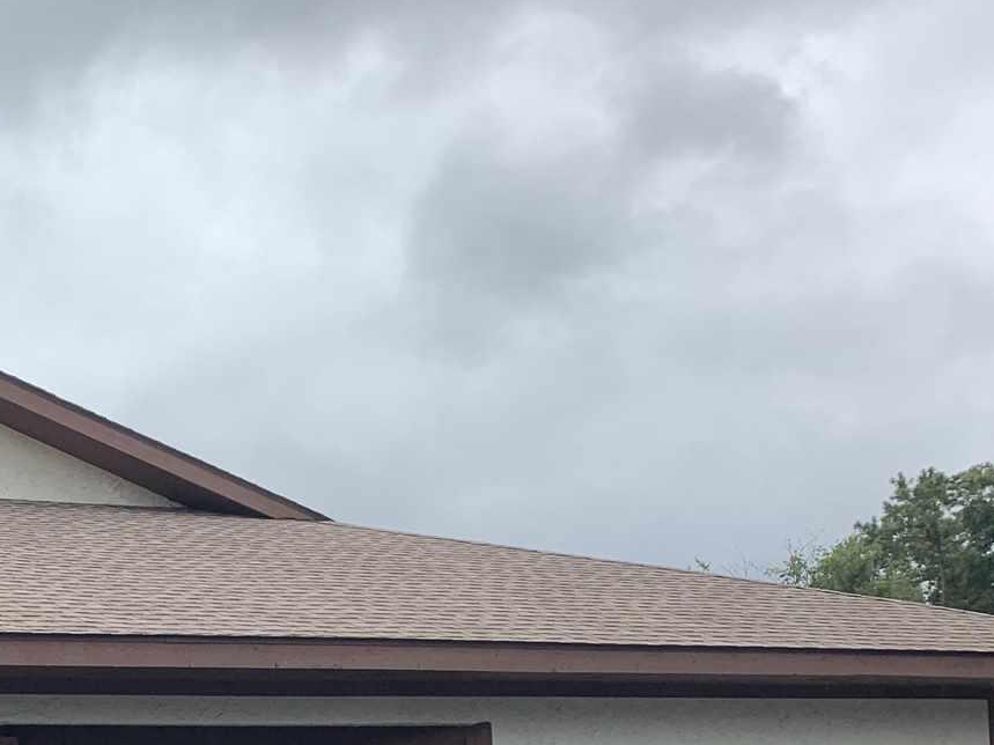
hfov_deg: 28.2
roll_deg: +1.3
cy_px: 774
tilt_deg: +4.1
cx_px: -120
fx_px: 1780
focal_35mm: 62
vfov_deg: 22.6
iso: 25
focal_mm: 4.25
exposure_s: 1/1536
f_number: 1.8
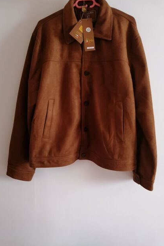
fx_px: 198
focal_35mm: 29
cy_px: 122
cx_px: 81
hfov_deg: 44.9
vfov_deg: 63.7
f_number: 1.8
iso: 640
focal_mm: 4.75
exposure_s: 1/17.1
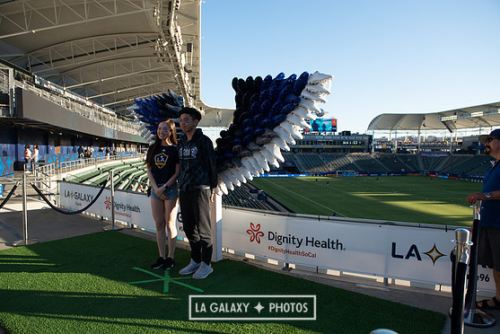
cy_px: 173
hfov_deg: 71.5
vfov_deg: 51.3
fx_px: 347
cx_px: 252
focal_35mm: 25
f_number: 4.5
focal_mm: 24
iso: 200
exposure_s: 1/640
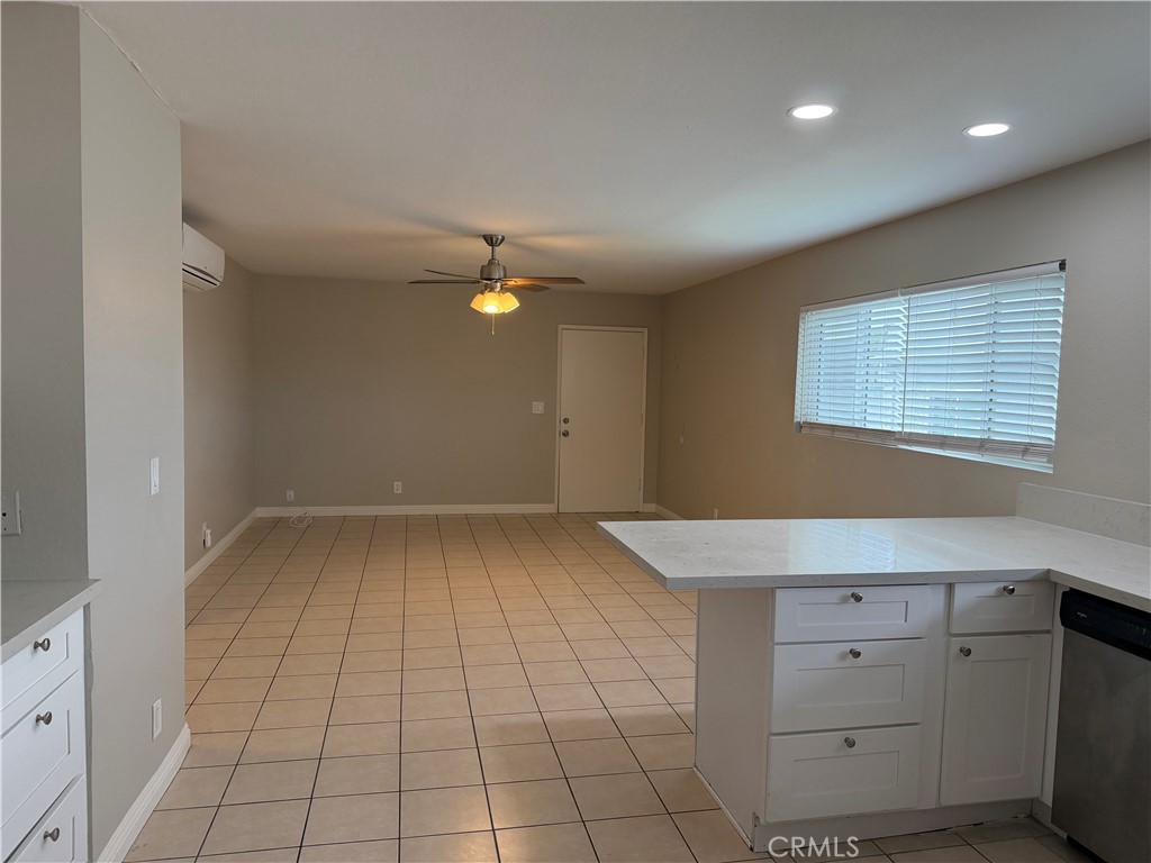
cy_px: 432
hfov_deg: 71.6
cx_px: 576
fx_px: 798
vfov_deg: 56.8
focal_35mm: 24
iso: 200
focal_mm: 6.76
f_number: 1.78
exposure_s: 1/199
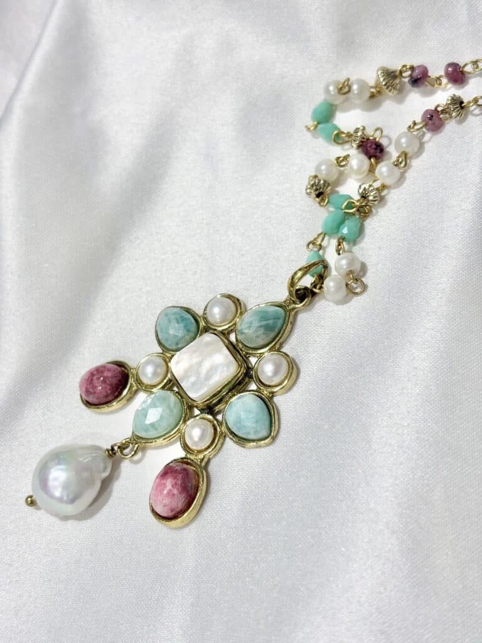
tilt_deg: -51.4
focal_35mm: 52
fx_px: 965
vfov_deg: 36.8
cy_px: 322
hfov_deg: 28.0
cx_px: 241
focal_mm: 5.96
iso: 32
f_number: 1.6
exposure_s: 1/405
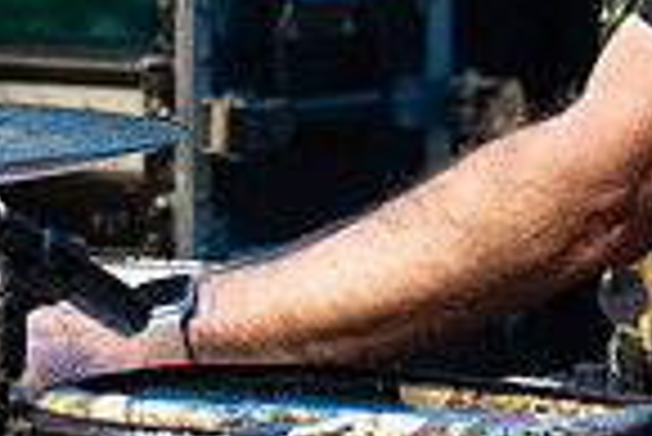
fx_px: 17911
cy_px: -326
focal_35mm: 988
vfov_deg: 1.4
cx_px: 346
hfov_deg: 2.1
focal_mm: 165
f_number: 5.6
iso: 3200
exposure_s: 1/160
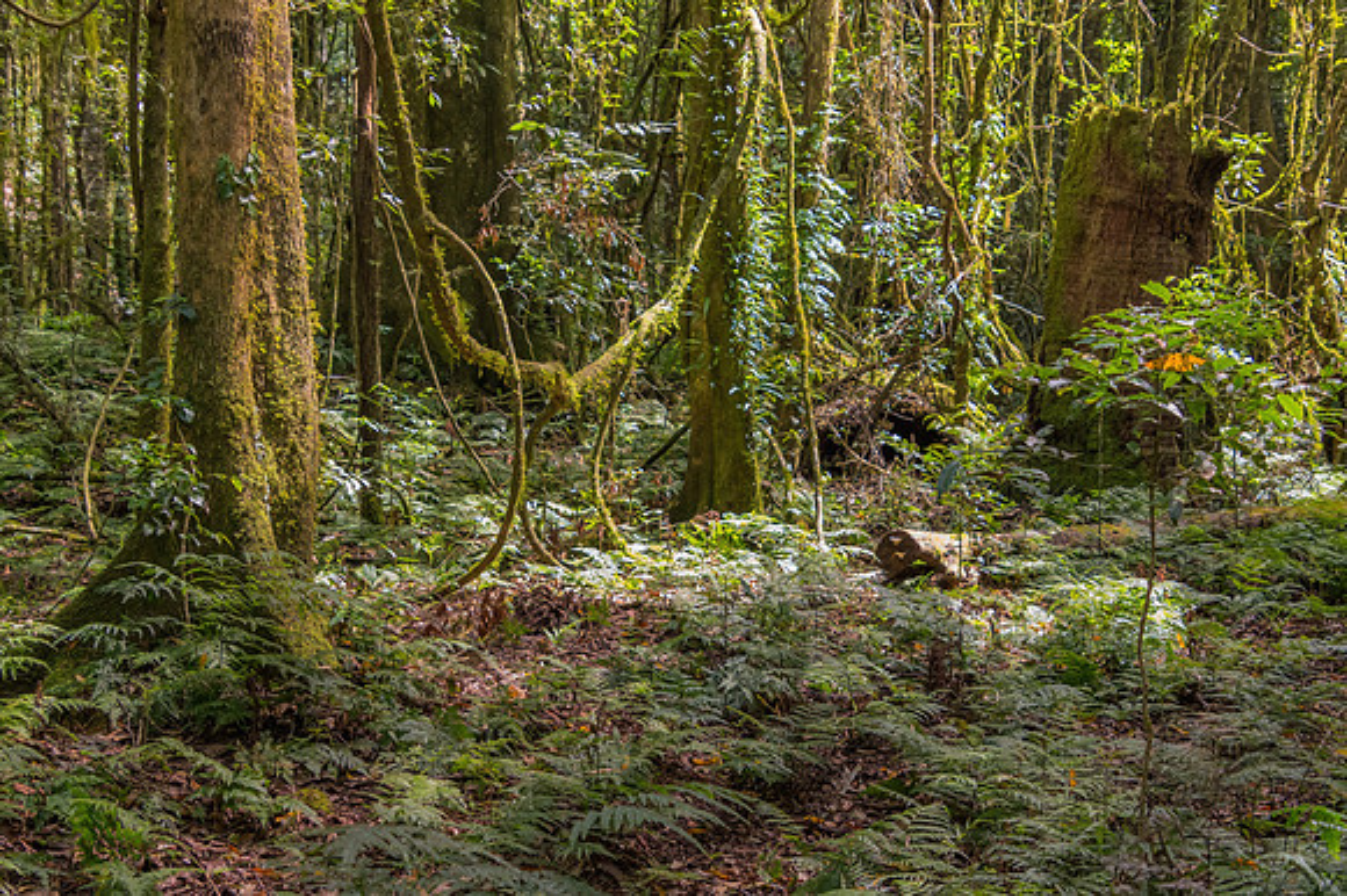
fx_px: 1944
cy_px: 448
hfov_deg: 38.2
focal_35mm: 52
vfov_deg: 26.0
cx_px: 674
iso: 800
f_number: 5.6
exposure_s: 1/125
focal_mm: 35
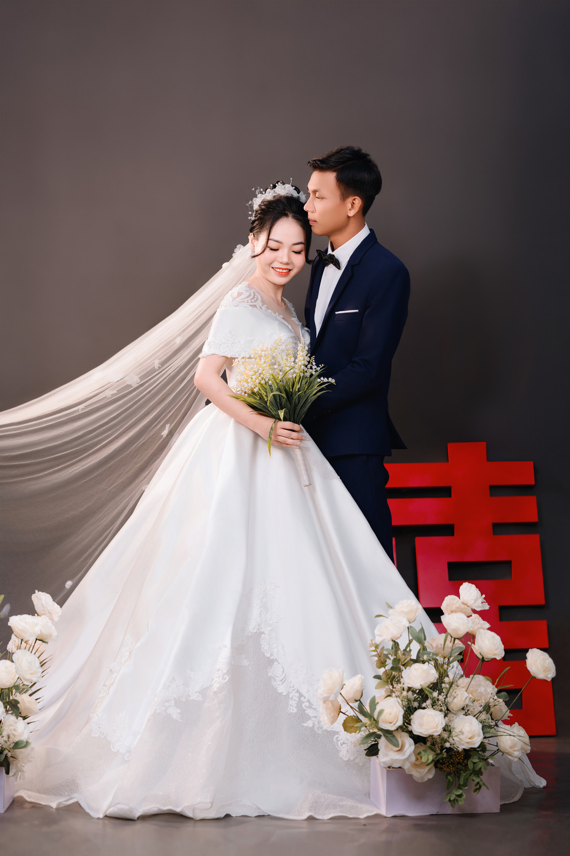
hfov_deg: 16.1
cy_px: 428
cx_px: 285
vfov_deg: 23.9
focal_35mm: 85
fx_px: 2021
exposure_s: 1/160
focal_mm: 85
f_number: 2.8
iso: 125
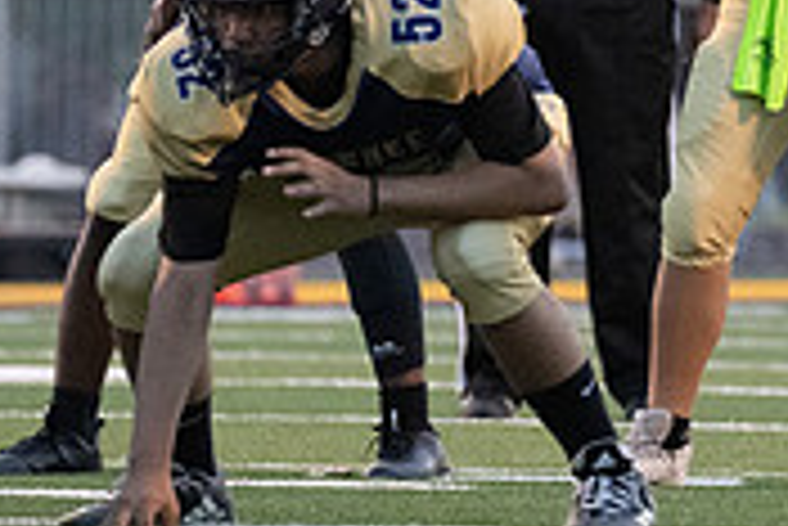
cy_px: -259
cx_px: 802
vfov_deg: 1.4
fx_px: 21775
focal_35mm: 994
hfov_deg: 2.1
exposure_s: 1/1250
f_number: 5
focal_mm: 300
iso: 11400
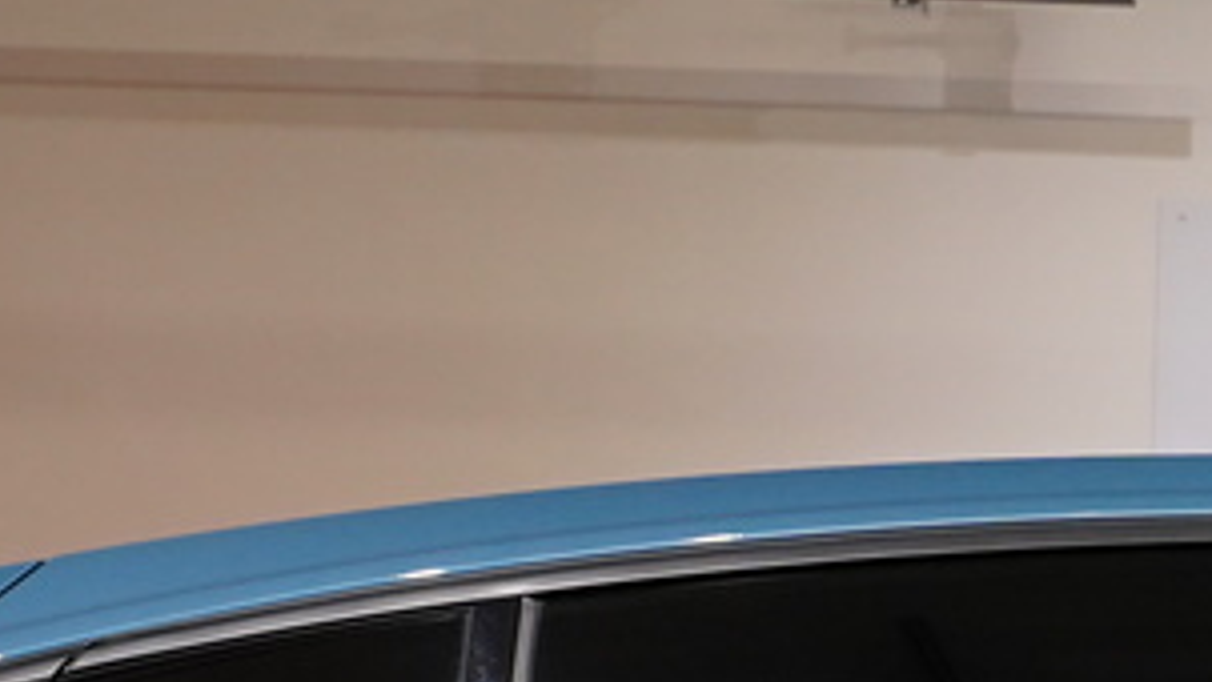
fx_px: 2893
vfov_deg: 11.9
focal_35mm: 90
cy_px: 1392
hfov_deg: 20.1
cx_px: 1858
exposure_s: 1/160
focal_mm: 16
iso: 1600
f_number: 4
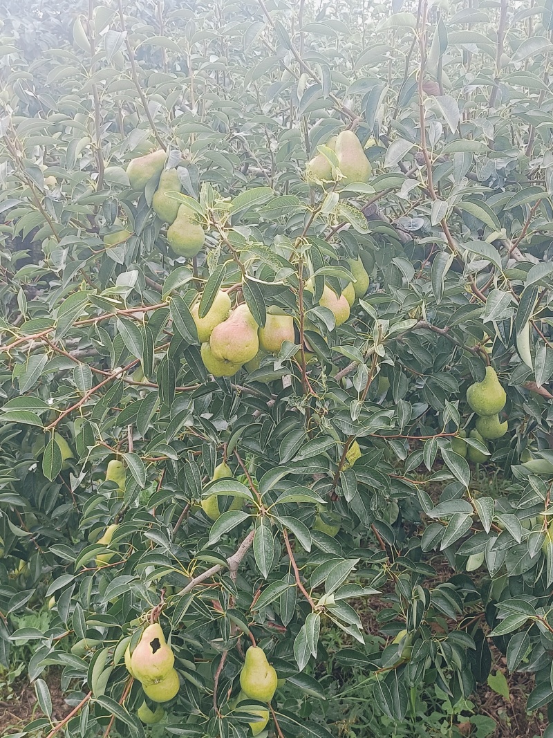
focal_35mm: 45
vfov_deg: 42.1
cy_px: 369
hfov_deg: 32.2
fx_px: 959
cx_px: 276
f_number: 1.7
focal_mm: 4.7
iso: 459
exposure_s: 1/148
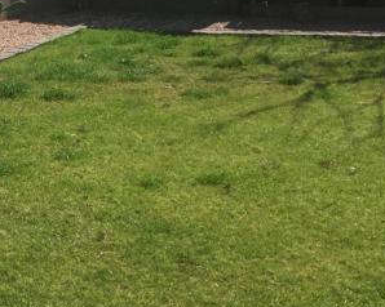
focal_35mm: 73
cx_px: 31
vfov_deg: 20.9
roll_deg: +2.0
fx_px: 831
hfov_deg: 25.2
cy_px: 208
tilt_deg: -18.2
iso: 32
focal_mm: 4.15
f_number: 2.2
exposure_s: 1/1647
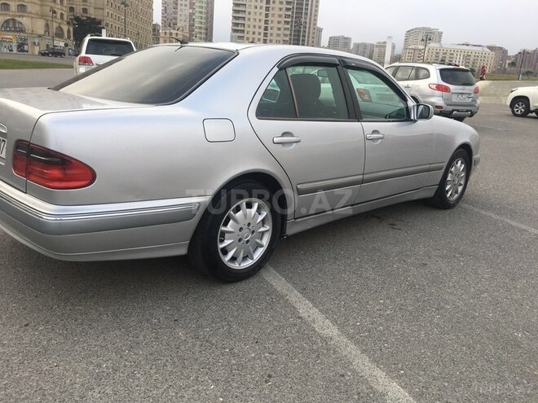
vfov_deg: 48.2
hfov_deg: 61.7
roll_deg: -4.5
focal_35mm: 29
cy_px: 202
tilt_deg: -15.3
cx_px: 269
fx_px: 451
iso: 25
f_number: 2.2
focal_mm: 4.15
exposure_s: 1/225
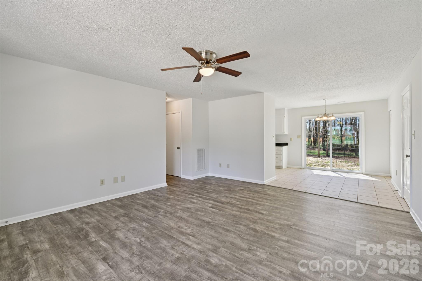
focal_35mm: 16
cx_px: 211
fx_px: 188
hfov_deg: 96.7
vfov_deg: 73.7
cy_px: 140
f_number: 8
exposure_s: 1/15
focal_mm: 16
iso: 180
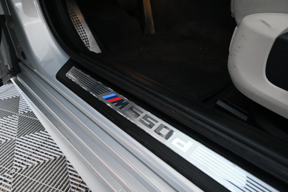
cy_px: 96
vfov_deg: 47.9
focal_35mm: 27
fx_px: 216
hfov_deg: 67.4
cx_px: 144
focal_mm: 18
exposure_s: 1/80
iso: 4000
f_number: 4.5
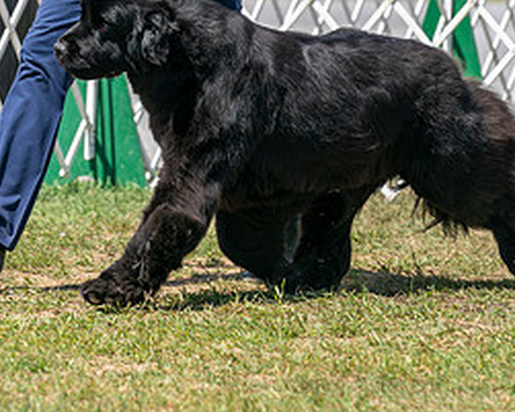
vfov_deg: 3.9
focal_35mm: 399
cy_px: -8
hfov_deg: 4.8
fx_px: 6084
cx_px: 233
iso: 250
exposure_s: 1/1600
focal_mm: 158
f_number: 4.5
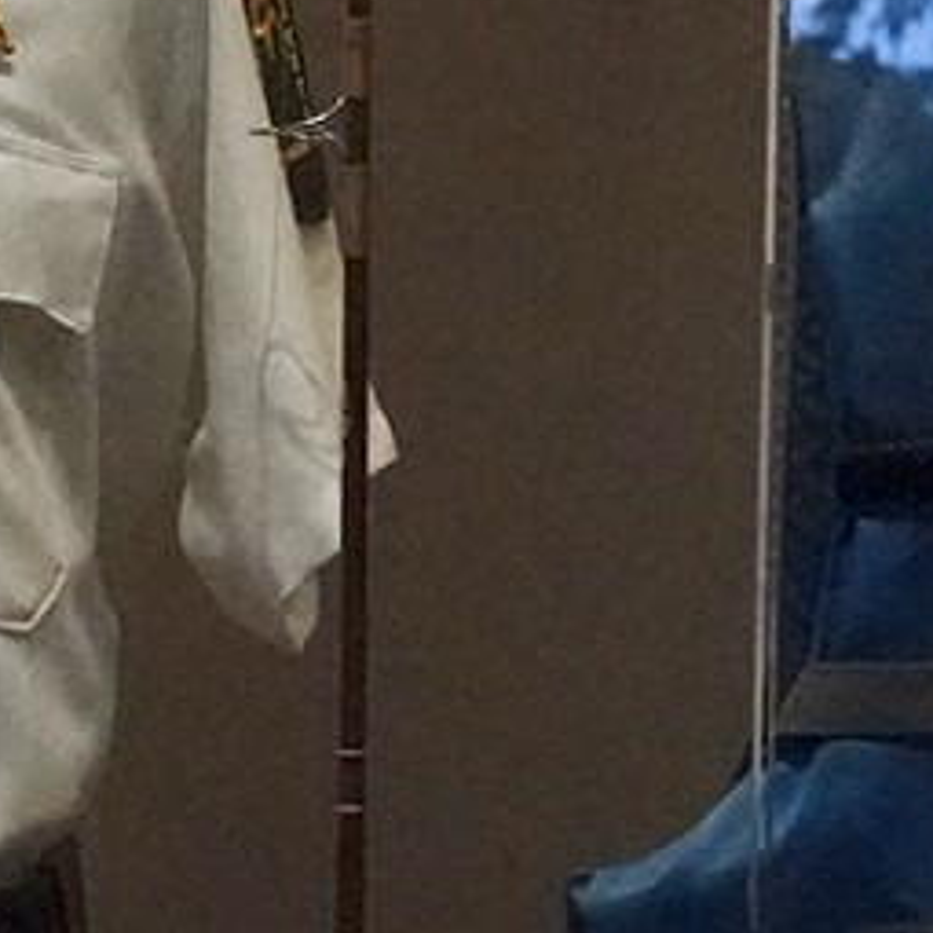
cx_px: -692
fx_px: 9148
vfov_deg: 5.8
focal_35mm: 300
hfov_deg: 5.7
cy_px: 1094
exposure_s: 1/100
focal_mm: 45
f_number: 5.6
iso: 10000
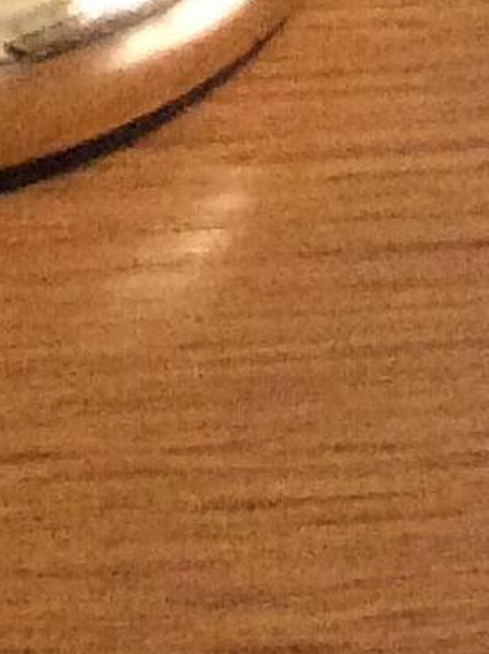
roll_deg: +0.7
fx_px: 4283
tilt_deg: -24.2
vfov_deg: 7.4
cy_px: -1530
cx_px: -299
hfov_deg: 6.4
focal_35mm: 227
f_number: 2.4
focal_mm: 3.3
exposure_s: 1/25
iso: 200
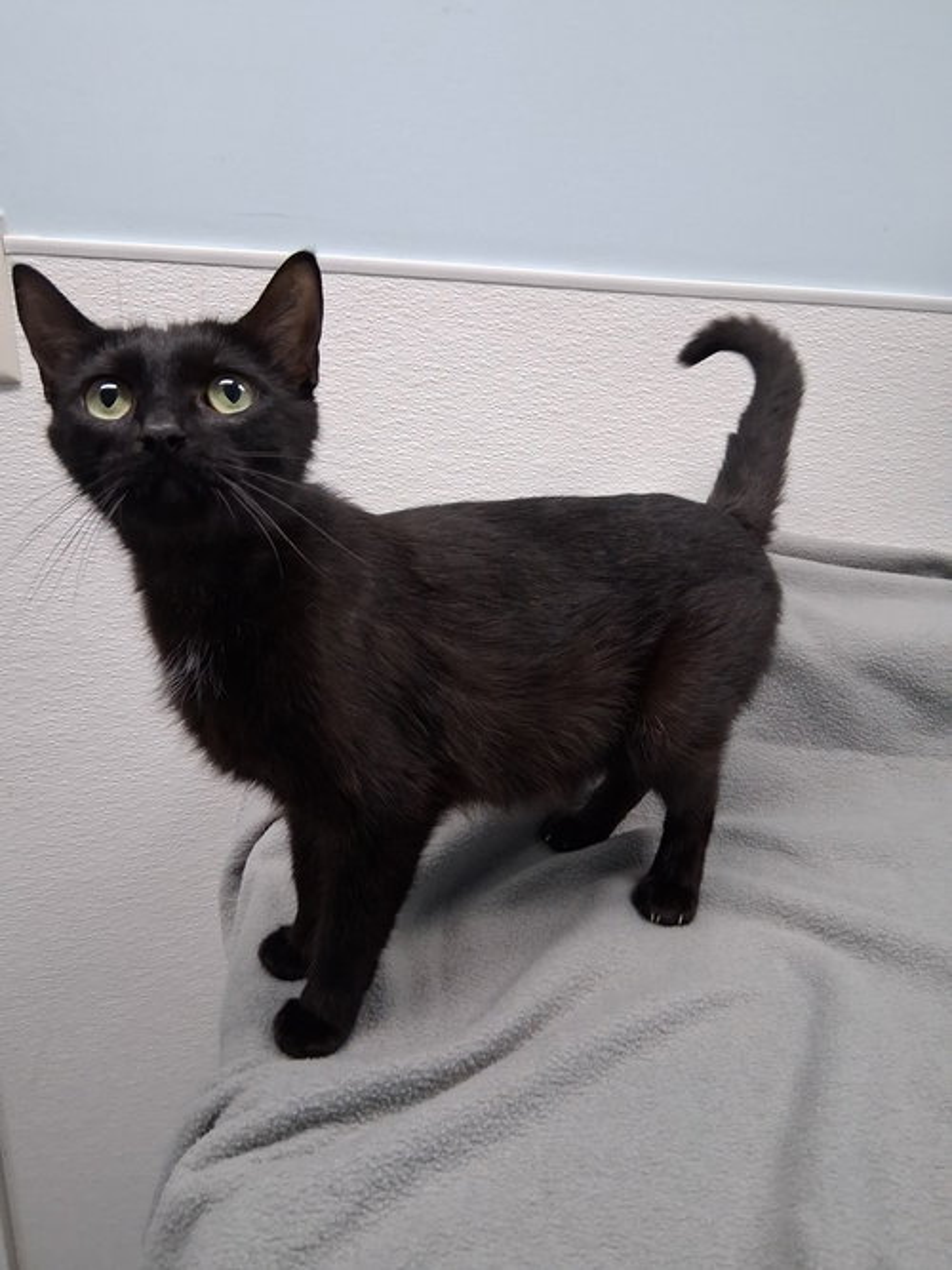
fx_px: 954
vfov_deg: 67.3
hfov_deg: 53.0
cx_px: 476
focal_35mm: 26
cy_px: 635
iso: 400
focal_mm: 3.98
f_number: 1.8
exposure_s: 1/100
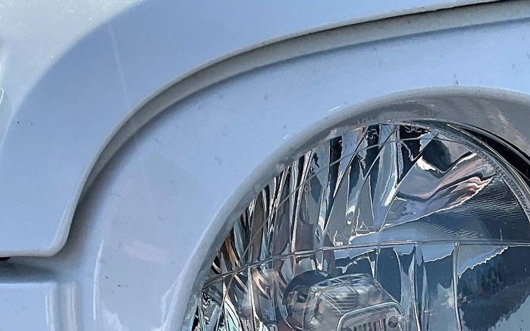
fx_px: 982
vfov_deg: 18.3
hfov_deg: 29.6
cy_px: 378
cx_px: 414
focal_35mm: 68
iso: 25
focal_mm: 3
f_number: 1.8
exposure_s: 1/997
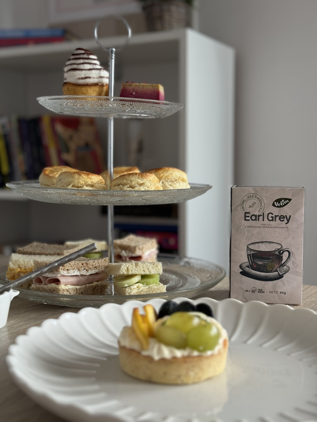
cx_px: 158
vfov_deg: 39.7
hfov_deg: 30.3
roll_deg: +0.3
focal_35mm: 48
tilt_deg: -4.5
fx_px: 586
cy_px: 211
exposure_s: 1/95
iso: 100
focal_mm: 6.76
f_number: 1.78
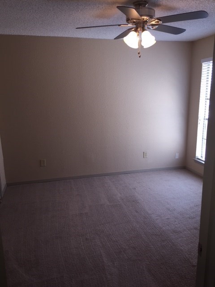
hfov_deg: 48.2
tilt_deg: -10.9
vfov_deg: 61.7
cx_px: 108
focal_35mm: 29
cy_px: 144
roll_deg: +0.4
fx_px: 240
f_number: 2.2
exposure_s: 1/40
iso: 32
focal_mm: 4.15
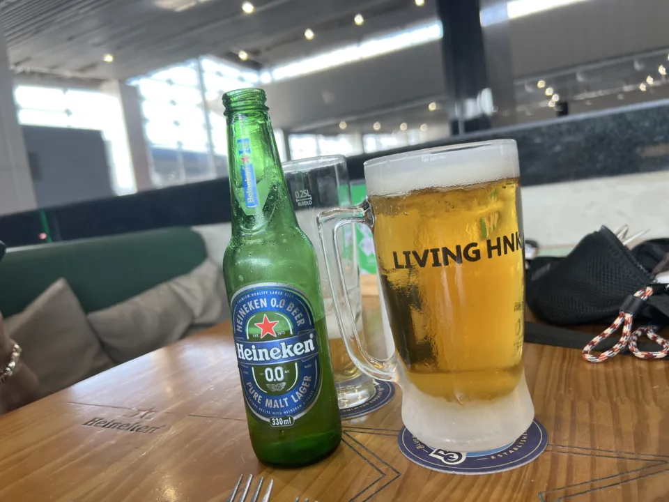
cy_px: 251
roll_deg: +7.7
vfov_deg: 53.1
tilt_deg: -6.3
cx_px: 334
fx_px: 502
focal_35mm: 26
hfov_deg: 67.3
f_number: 1.5
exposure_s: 1/121
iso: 64
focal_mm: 5.7
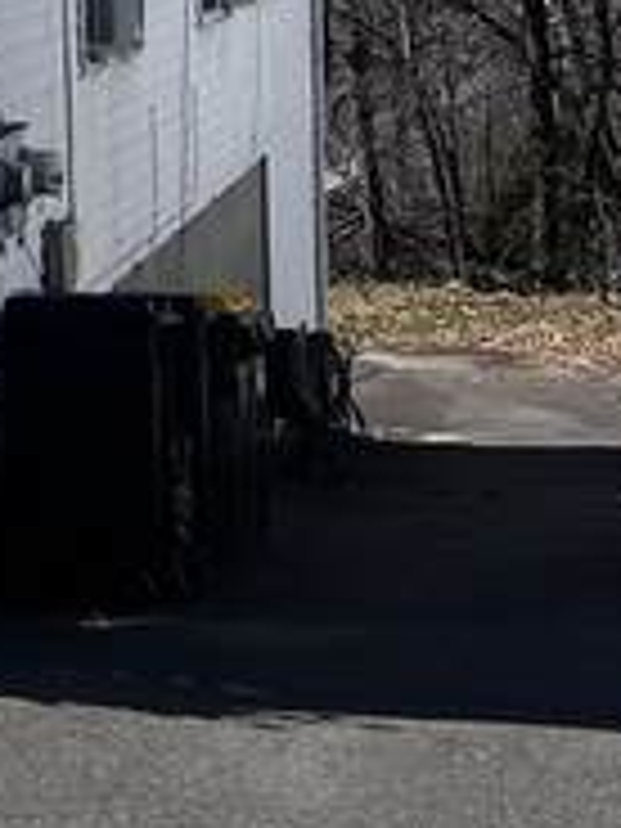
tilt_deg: +1.7
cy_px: -194
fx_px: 3253
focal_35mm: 136
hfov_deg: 9.5
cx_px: -932
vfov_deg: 14.0
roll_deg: +1.5
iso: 50
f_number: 1.5
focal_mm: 5.7
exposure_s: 1/3831
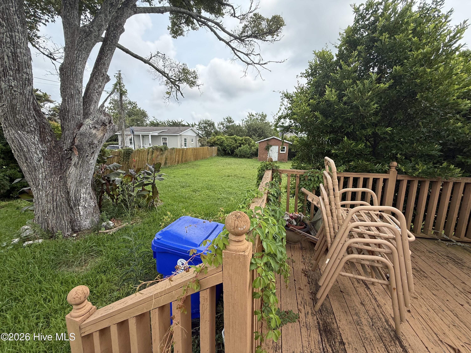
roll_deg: -1.7
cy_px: 176
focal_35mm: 14
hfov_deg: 102.1
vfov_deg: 85.7
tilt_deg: -11.1
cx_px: 236
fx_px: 190
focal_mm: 2.22
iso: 64
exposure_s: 1/928
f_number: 2.2
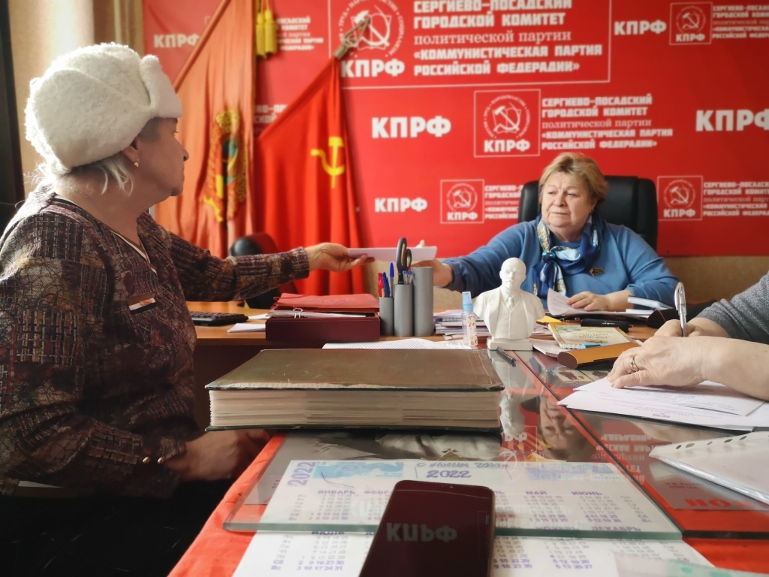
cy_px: 288
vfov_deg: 51.4
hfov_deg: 65.3
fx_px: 600
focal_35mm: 27
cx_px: 384
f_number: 1.8
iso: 640
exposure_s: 1/100
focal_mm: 3.95
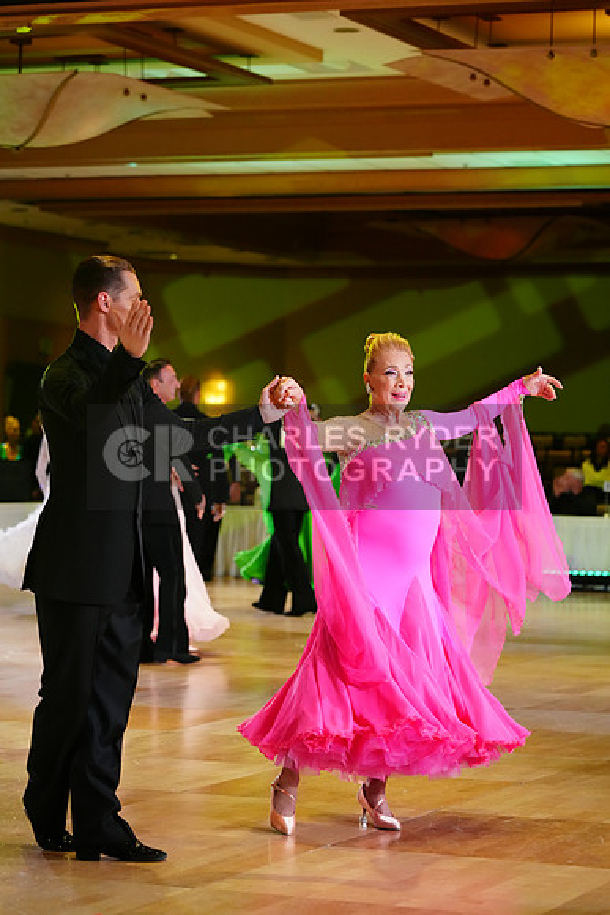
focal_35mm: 105
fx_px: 2667
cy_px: 458
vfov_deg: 19.5
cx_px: 305
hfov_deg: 13.0
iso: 4000
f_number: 4
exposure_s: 1/640
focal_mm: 105
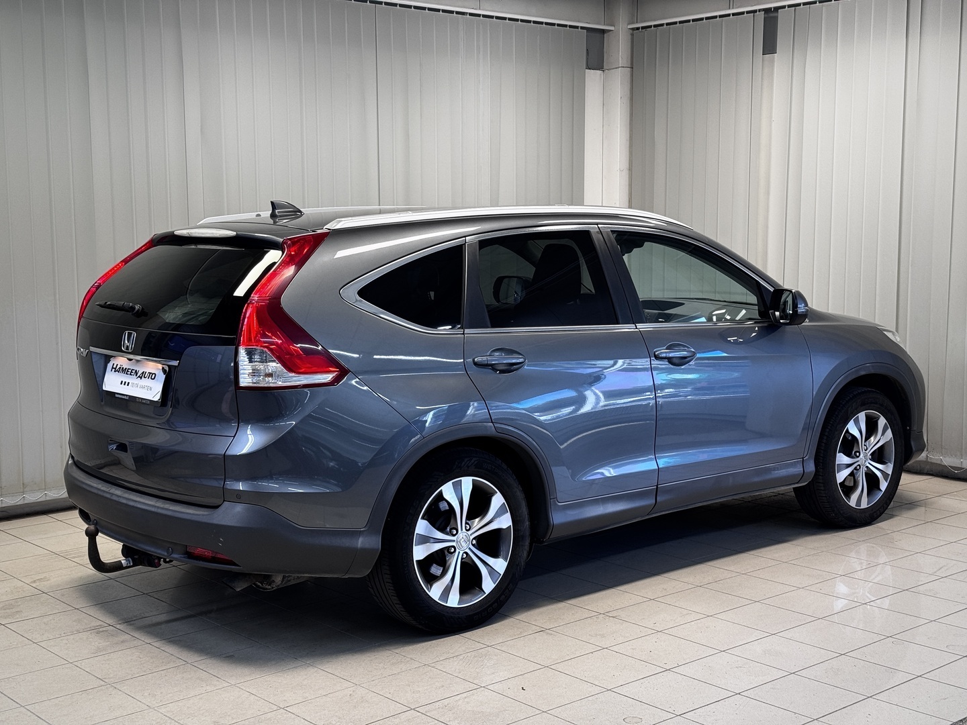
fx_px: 1341
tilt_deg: -6.1
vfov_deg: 30.3
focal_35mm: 48
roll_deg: +0.1
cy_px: 362
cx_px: 484
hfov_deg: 39.7
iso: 50
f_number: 1.78
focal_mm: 6.76
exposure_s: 1/50
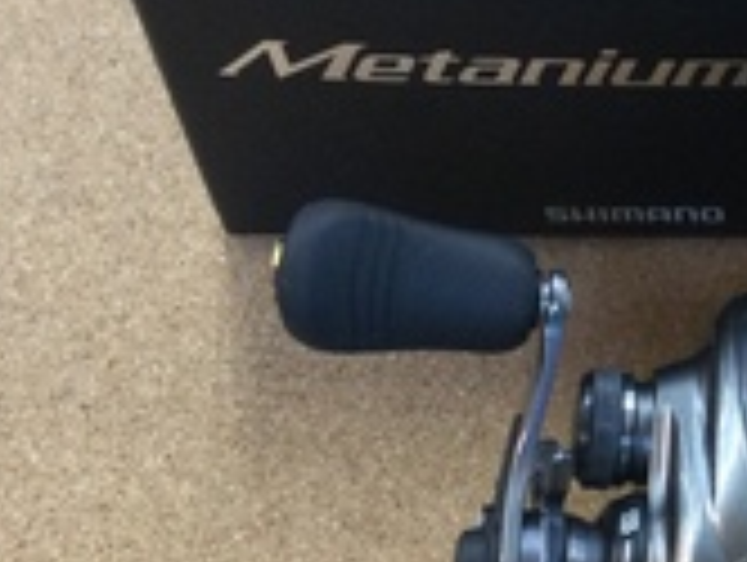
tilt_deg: -59.7
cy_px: 477
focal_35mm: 112
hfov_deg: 16.5
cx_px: 994
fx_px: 2420
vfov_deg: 13.2
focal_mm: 3.3
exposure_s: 1/30
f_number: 2.4
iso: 100
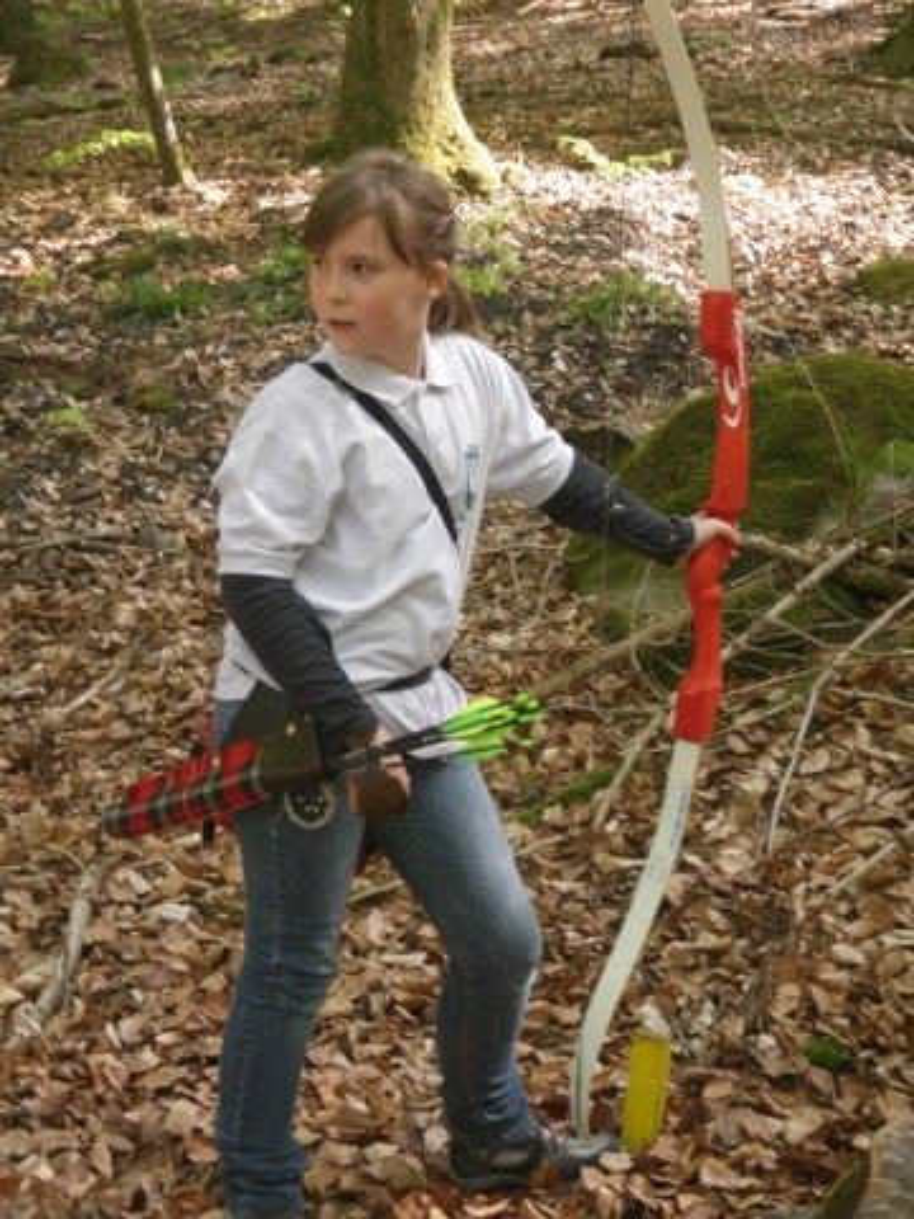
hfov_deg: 23.7
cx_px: 457
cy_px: 610
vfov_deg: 31.2
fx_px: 2183
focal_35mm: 62
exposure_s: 1/80
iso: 160
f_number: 4.6
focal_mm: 11.1
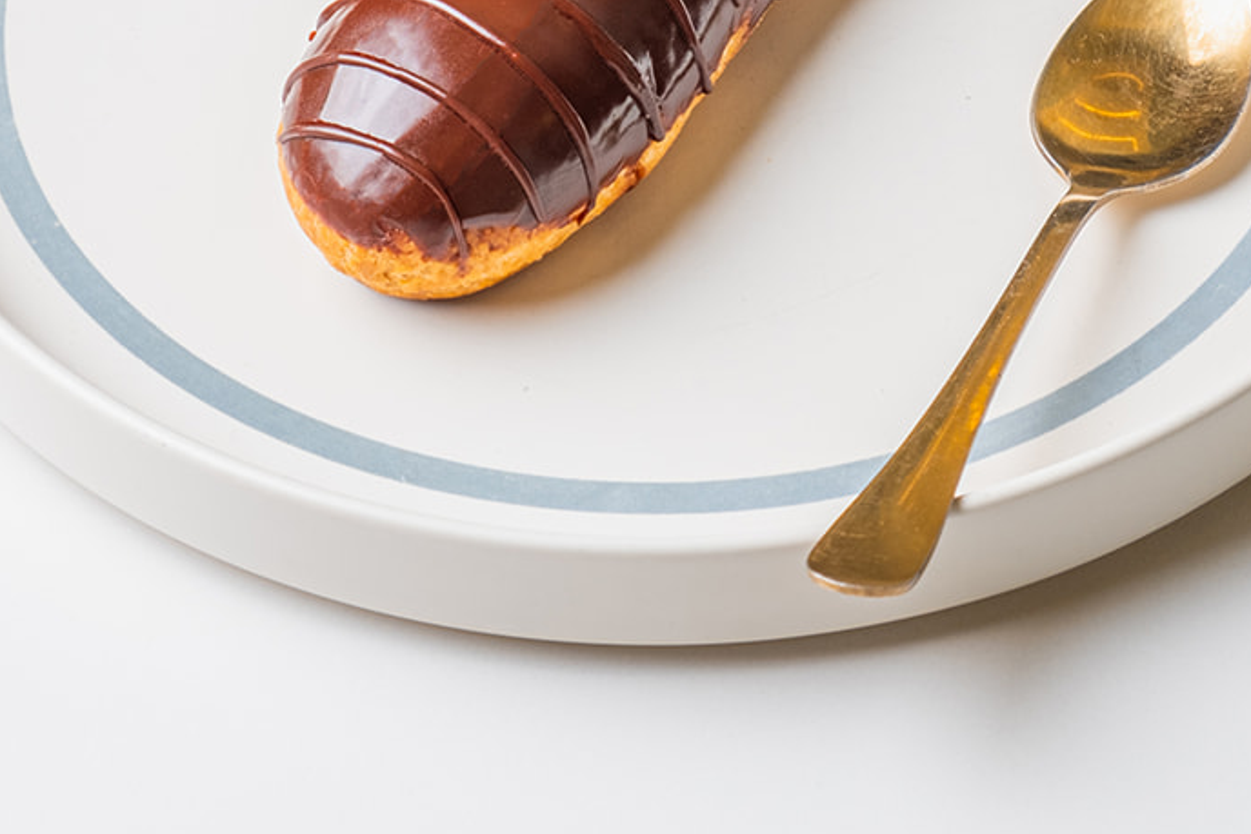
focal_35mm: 193
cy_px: -23
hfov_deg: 10.7
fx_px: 6708
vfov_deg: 7.1
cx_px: 651
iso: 200
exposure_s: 1/100
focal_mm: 55
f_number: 8
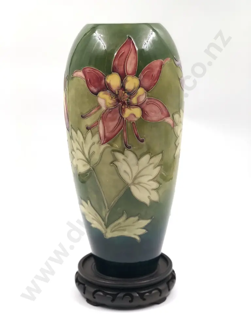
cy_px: 167
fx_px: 551
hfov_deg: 25.7
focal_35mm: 57
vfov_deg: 33.8
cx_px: 126
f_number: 2.8
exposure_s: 1/100
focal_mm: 6.6
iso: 32
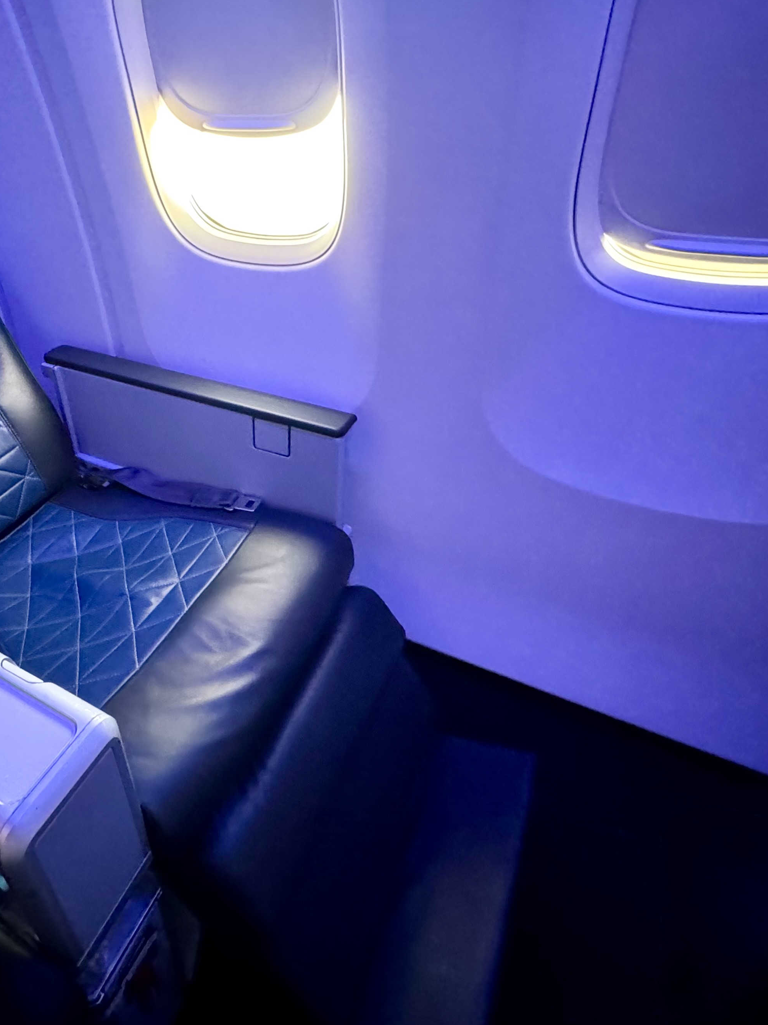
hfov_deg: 66.9
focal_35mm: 19
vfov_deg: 84.7
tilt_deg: -35.1
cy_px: 517
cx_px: 258
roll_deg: +2.1
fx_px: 562
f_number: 2.2
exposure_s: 1/40
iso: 1250
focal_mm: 2.22
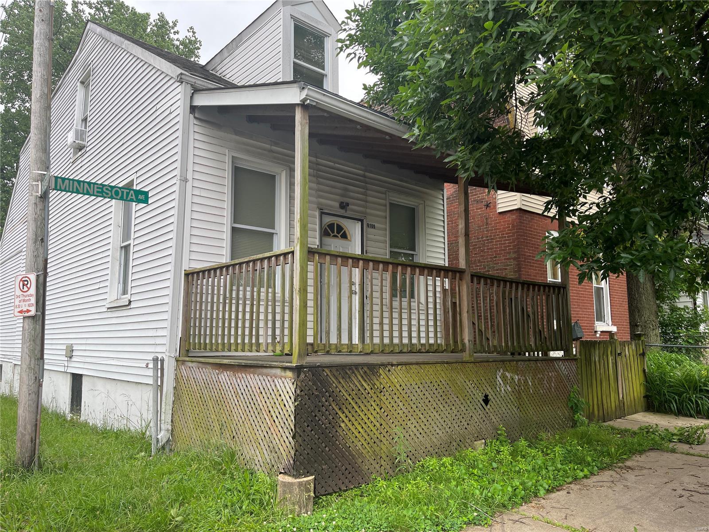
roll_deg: -0.1
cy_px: 266
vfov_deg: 53.1
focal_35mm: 26
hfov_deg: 67.3
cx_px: 354
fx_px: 533
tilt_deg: +8.0
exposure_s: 1/550
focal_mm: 5.1
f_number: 1.6
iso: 50
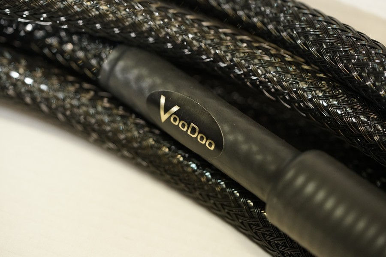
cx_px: 193
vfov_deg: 15.2
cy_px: 128
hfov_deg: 22.6
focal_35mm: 90
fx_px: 965
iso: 5000
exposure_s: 1/60
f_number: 4
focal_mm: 90
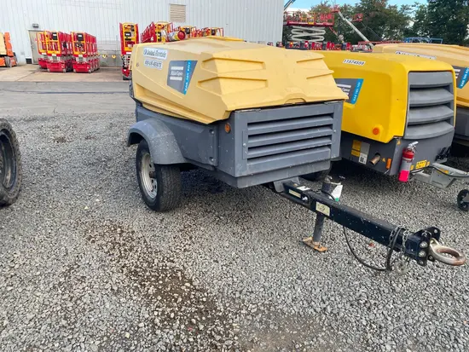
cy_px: 176
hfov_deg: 67.3
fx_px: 352
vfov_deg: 53.1
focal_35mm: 26
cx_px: 234
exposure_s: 1/423
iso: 32
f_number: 1.8
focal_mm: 4.25
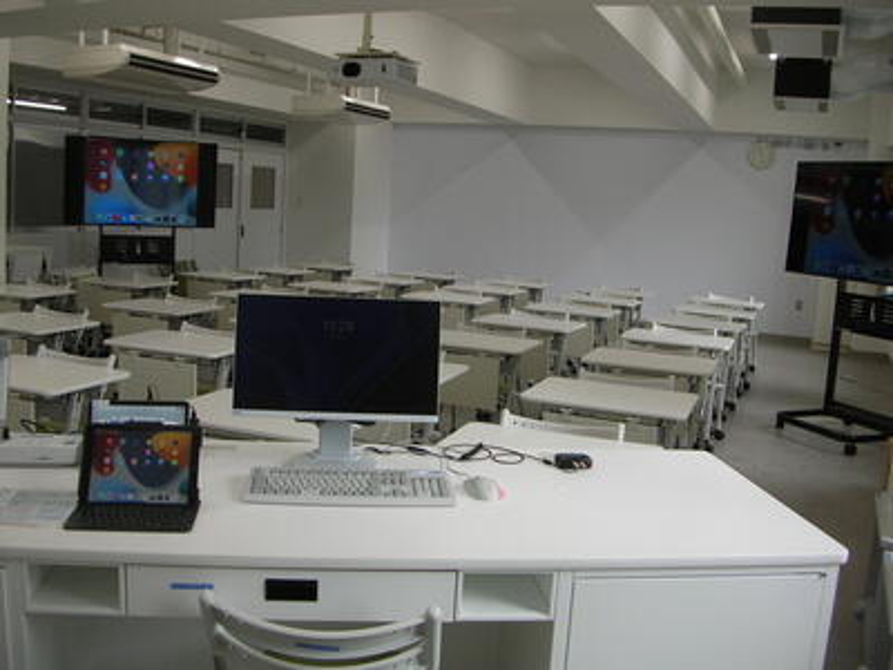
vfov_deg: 40.7
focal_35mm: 35
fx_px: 903
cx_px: 446
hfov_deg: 52.6
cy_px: 335
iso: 50
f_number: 2.8
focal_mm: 5.8
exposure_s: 1/86
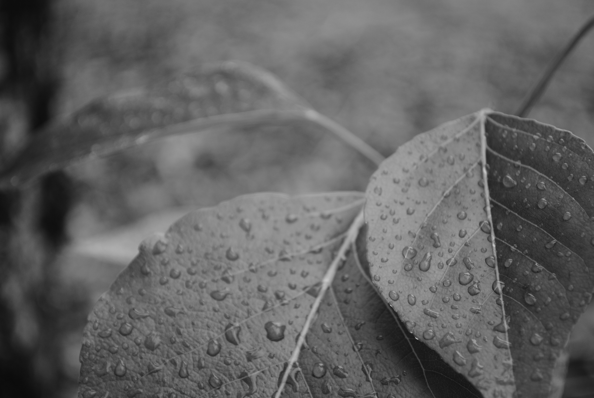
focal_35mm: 72
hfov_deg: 28.0
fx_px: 1189
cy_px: 199
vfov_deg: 19.0
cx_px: 297
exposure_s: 1/125
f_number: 5.6
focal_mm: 48
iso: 140
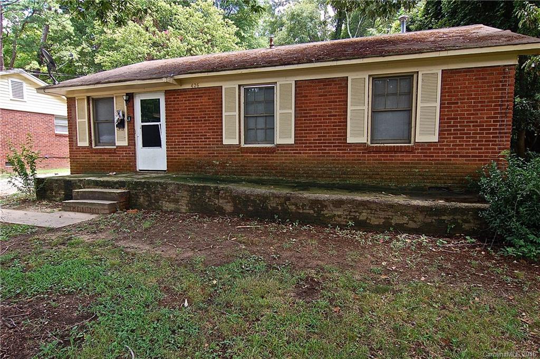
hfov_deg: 81.3
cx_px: 270
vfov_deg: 59.4
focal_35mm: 21
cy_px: 180
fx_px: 315
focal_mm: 14
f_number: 5.6
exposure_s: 1/125
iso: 400
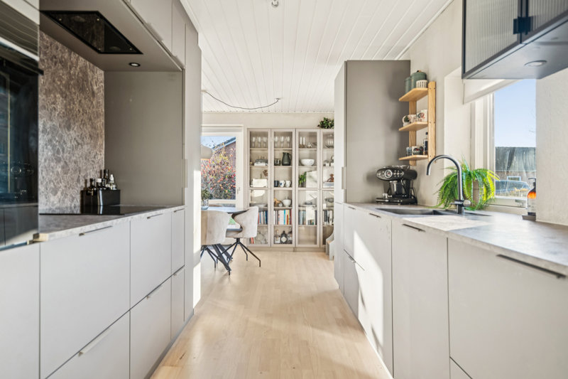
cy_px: 190
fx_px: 331
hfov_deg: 81.2
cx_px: 284
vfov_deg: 59.5
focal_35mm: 21
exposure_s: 1/40
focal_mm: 21
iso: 400
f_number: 4.5
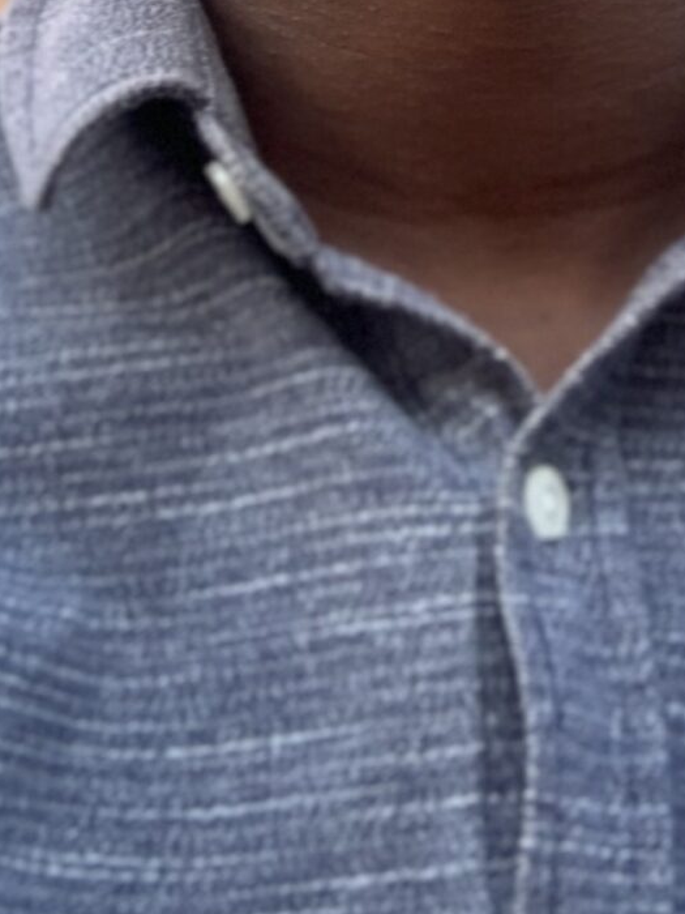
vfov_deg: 15.2
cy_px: -559
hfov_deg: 12.6
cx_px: 558
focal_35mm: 117
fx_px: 3087
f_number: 2.2
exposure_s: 1/121
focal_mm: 2.87
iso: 64
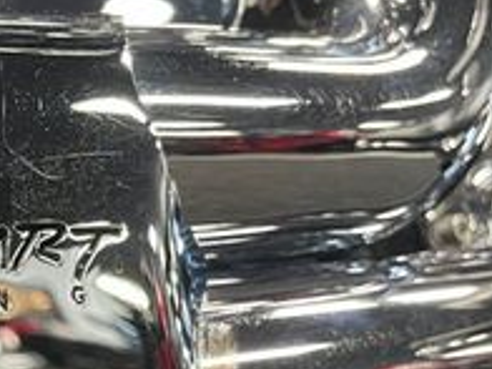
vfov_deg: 17.3
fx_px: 1208
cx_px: -168
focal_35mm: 85
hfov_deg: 20.7
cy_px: 251
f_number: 1.6
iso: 320
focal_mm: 5.1
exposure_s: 1/50
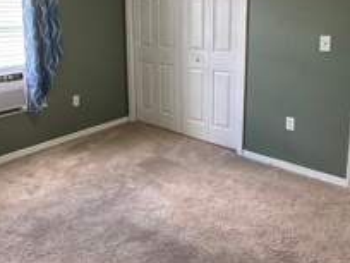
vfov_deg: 41.8
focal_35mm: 33
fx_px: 334
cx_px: 160
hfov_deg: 55.3
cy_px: 69
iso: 200
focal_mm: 2.22
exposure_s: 1/60
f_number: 2.2
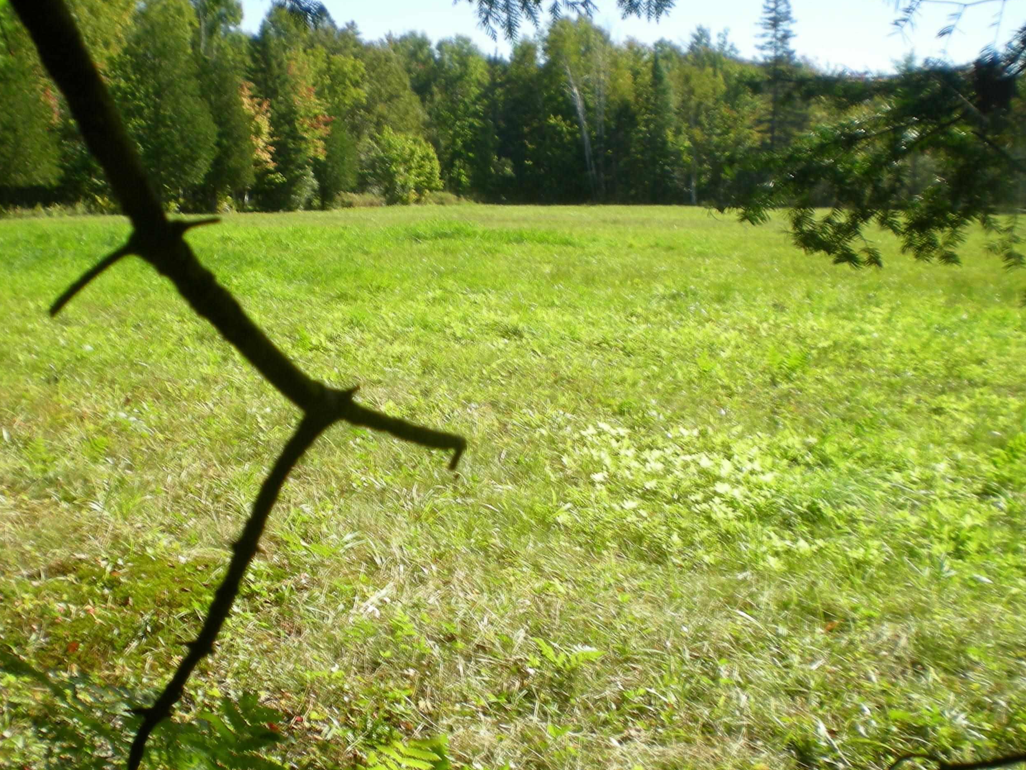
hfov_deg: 40.4
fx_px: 1393
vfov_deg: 30.8
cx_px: 445
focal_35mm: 47
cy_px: 432
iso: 50
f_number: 4.6
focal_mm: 6.3
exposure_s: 1/153
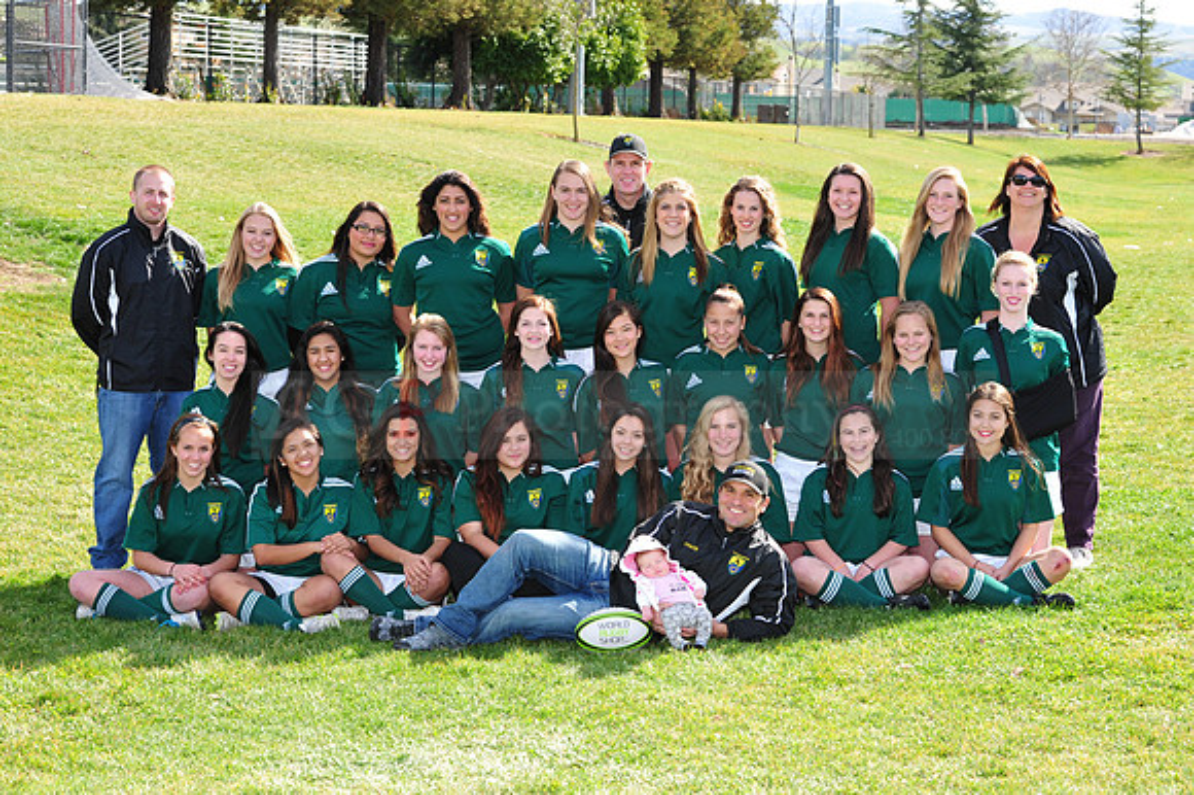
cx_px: 597
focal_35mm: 70
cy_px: 398
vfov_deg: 19.4
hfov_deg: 28.9
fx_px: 2320
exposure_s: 1/160
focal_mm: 70
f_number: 7.1
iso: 200
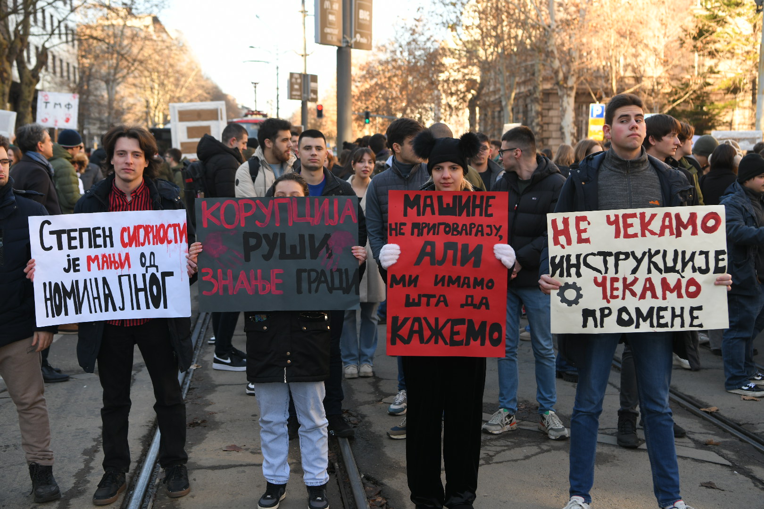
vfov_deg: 27.0
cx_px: 382
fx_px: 1061
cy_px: 254
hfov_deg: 39.6
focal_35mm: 50
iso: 500
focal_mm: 50
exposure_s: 1/400
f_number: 4.5
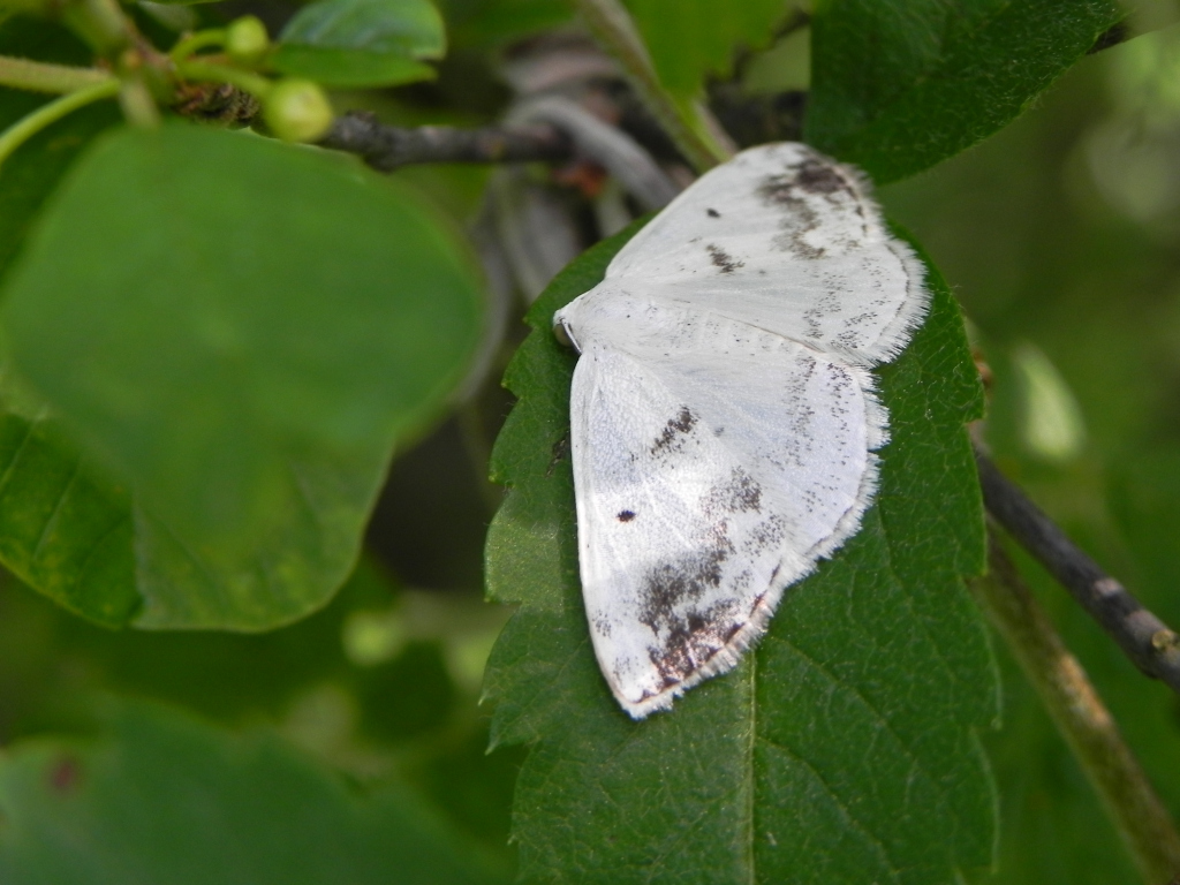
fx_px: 3579
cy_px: 442
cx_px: 590
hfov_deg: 18.7
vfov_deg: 14.1
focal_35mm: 105
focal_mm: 18.8
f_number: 4
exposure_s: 1/93.7
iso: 160
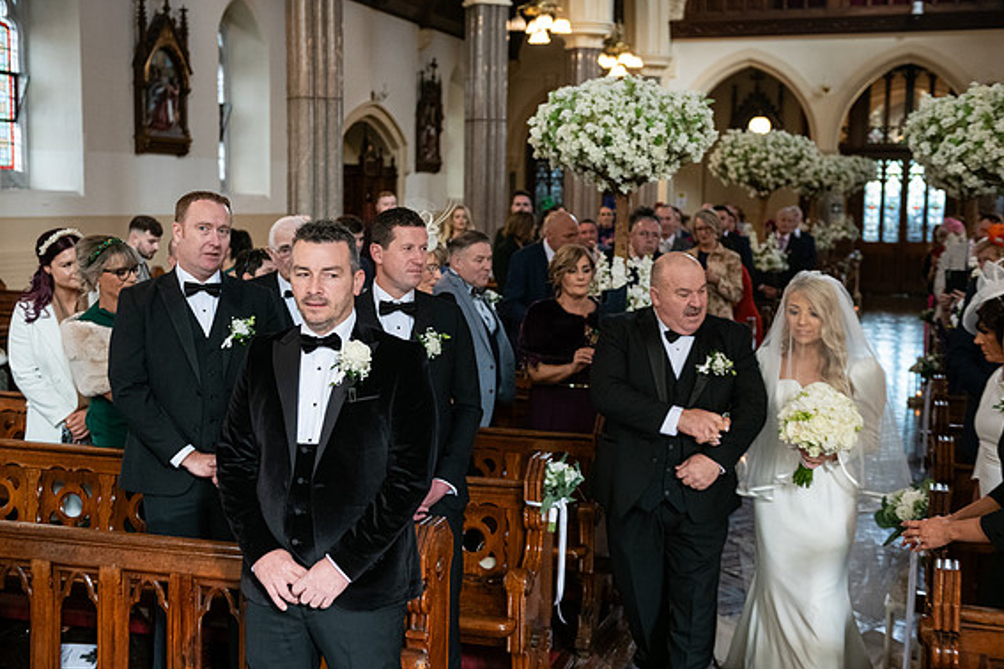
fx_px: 1255
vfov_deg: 29.9
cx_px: 499
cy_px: 334
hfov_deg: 43.6
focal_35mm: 45
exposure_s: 1/160
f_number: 3.5
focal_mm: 44
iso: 1600
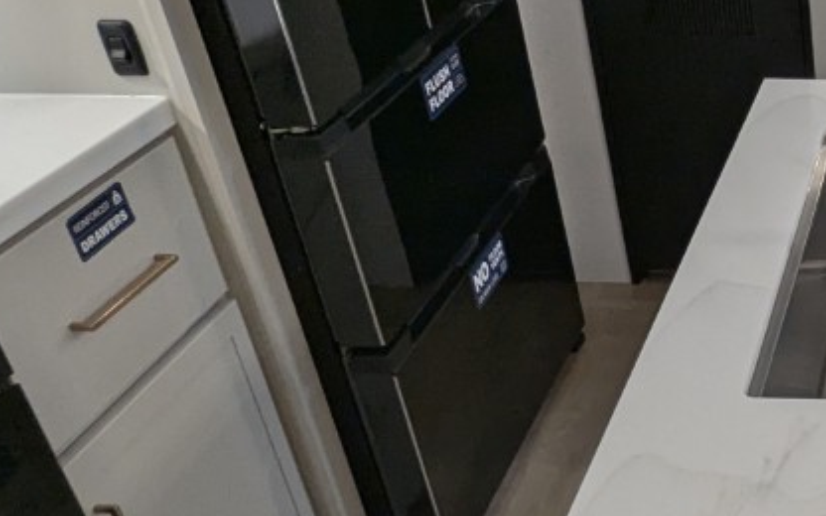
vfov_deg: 22.0
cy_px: 494
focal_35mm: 57
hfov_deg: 30.0
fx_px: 1283
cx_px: 1014
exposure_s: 1/71
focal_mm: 2.35
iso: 149
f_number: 2.2
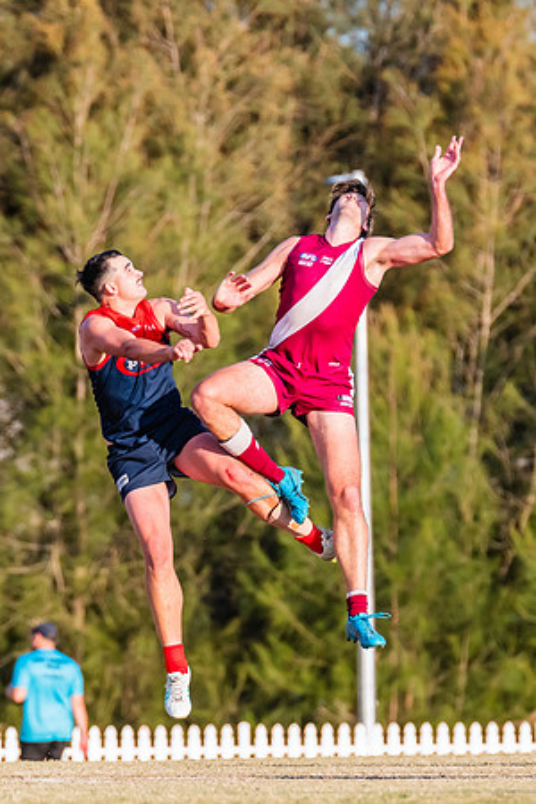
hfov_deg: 1.6
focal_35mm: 836
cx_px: 193
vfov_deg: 2.5
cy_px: 428
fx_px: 18667
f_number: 7.1
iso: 800
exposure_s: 1/1250
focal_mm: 420
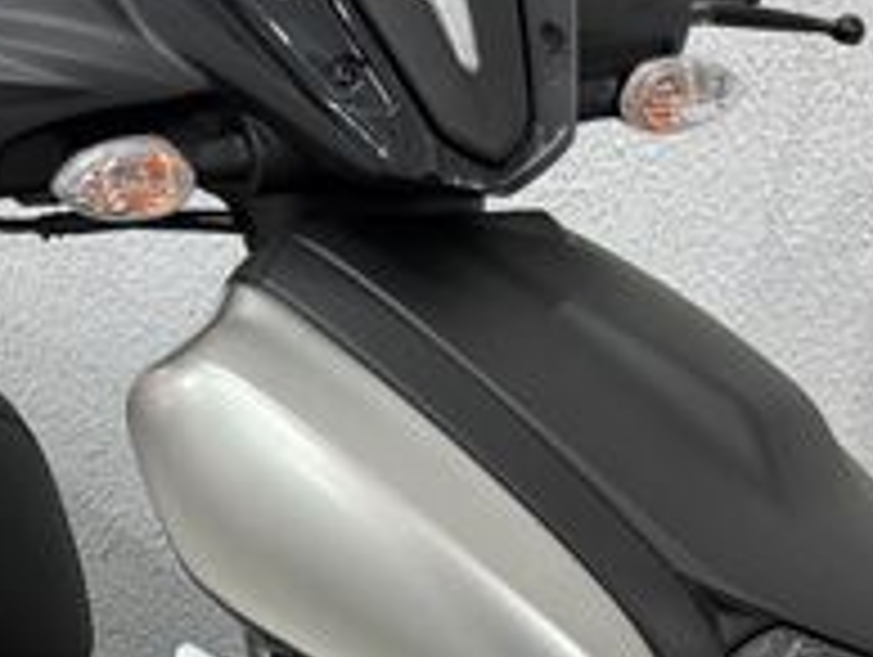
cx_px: 342
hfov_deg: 33.1
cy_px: 522
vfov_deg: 24.9
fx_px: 1465
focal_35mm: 58
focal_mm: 6.76
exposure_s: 1/60
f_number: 1.78
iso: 125
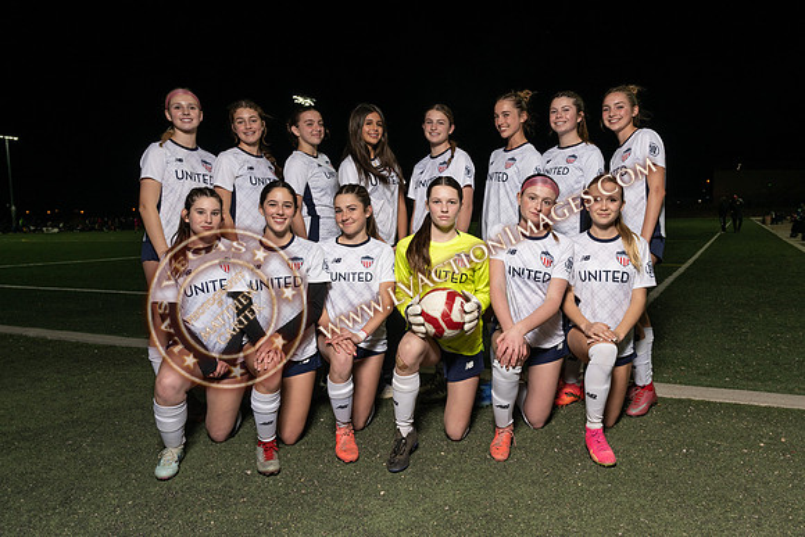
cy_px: 262
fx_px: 631
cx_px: 448
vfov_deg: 46.1
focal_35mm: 28
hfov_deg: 64.9
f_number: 8
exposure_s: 1/80
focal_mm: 25
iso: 320
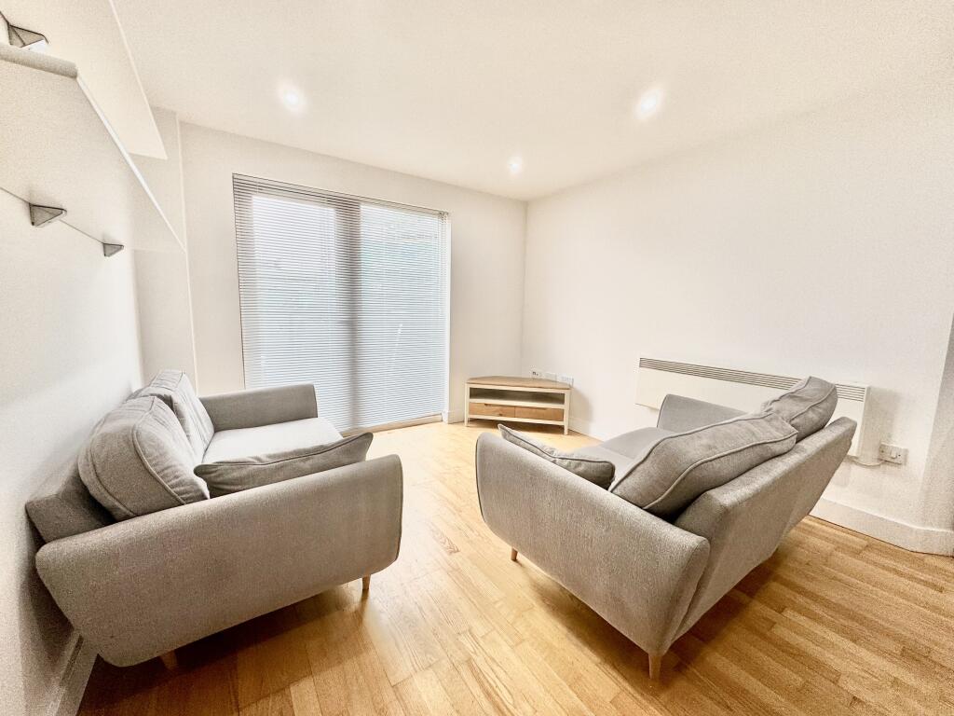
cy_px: 358
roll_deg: -1.4
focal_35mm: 14
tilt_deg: -7.5
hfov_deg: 102.1
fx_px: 386
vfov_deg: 85.7
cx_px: 477
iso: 64
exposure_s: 1/99
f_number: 2.2
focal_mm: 2.22
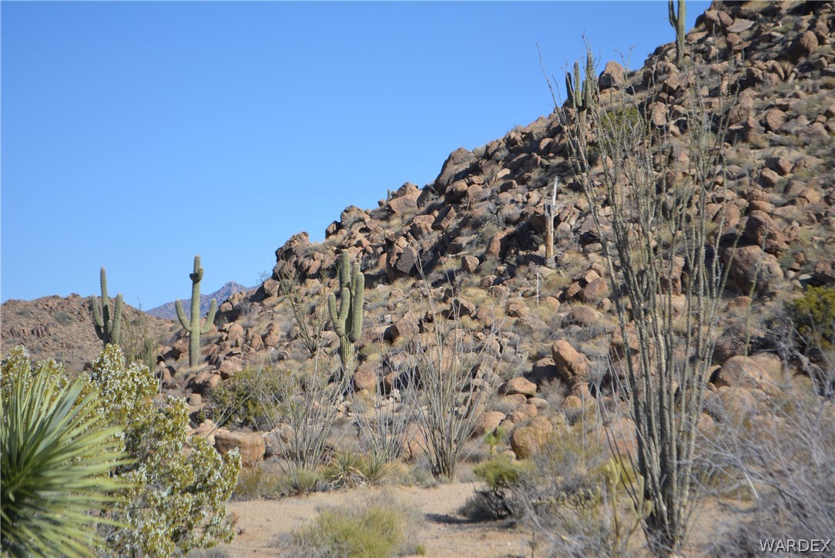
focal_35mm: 82
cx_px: 418
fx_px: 1914
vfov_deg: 16.6
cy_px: 279
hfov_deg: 24.6
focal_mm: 55
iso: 400
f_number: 6.3
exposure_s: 1/1600
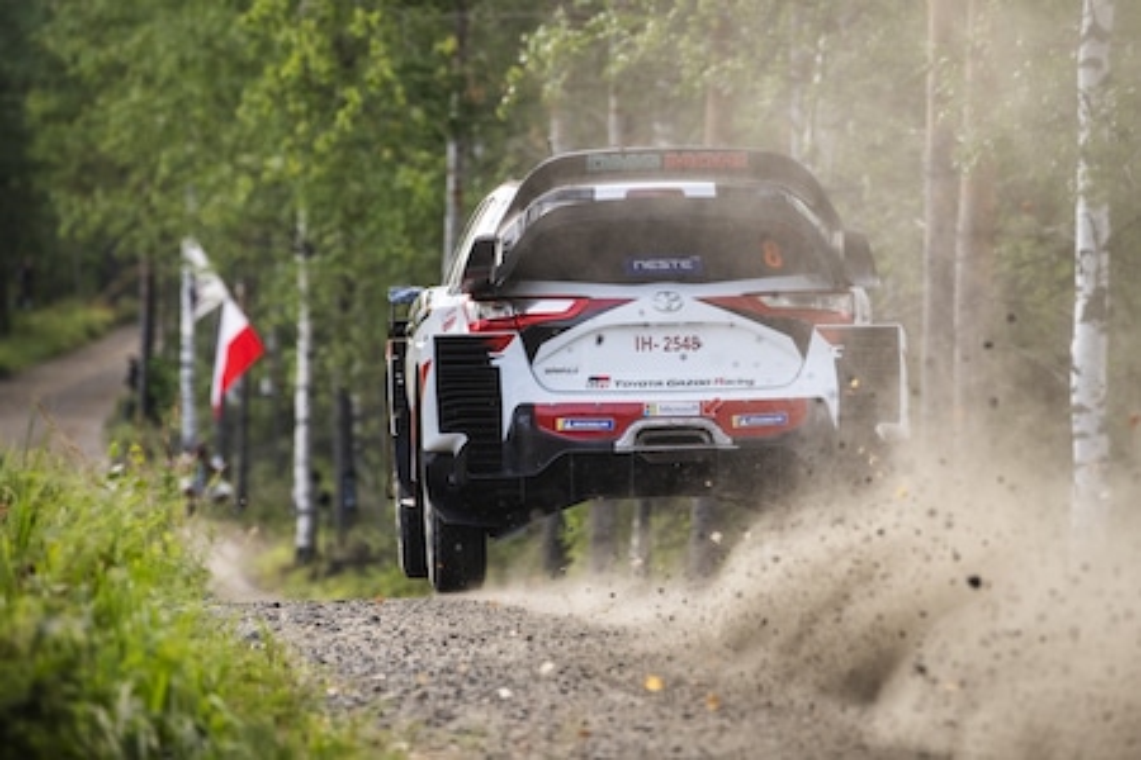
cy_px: 380
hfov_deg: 12.1
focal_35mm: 170
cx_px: 570
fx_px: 5388
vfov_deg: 8.1
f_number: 3.5
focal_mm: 170
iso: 1000
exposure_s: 1/4000
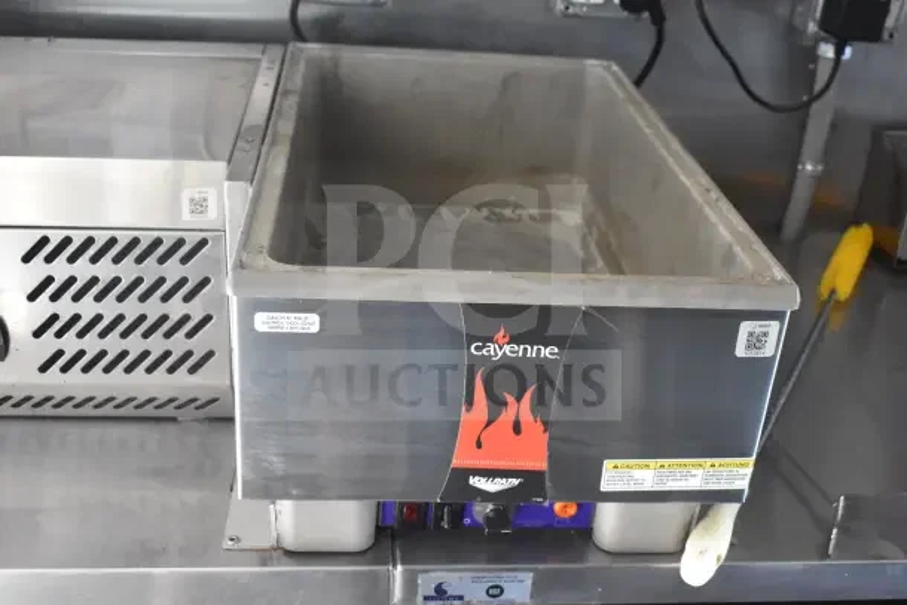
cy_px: 302
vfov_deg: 31.9
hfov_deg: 46.4
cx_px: 454
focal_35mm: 42
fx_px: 1058
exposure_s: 1/100
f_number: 5
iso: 6400
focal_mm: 28
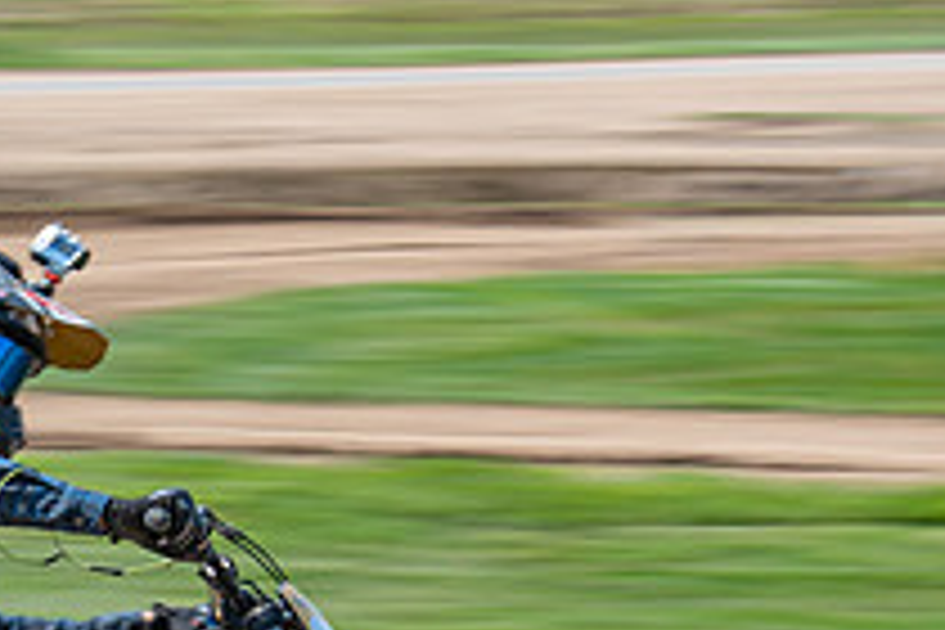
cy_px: 745
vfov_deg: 5.0
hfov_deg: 7.4
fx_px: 7244
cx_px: -18
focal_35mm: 276
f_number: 8
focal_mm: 100
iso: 100
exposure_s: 1/125
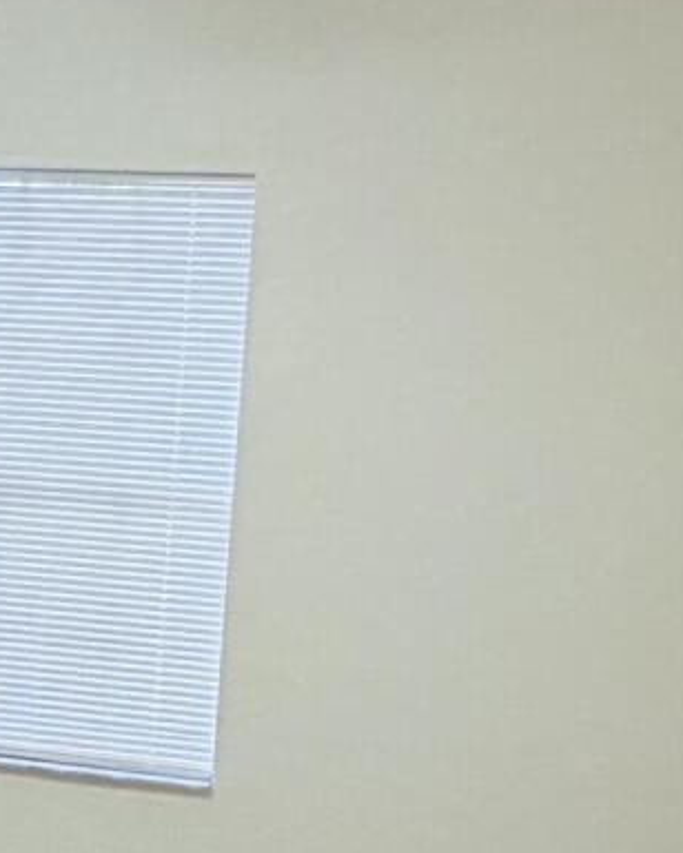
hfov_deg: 21.0
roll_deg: -5.6
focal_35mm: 71
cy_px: 629
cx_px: 38
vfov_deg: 26.5
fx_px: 1794
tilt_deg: -5.8
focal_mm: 2.22
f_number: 2.2
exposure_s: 1/60
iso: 250
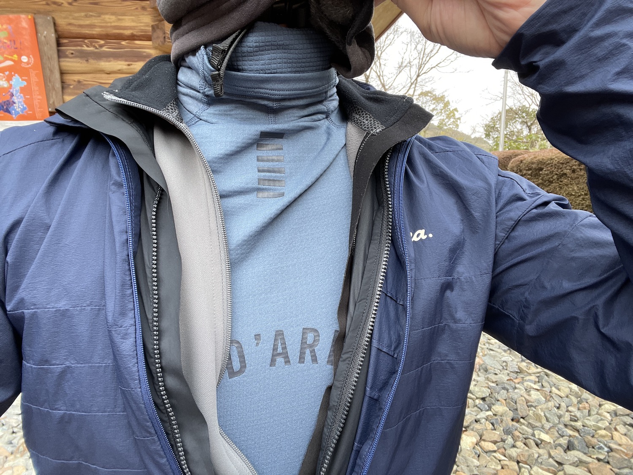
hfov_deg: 73.9
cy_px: 238
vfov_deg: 58.9
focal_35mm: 23
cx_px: 316
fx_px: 421
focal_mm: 2.71
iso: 80
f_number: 2.2
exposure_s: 1/121
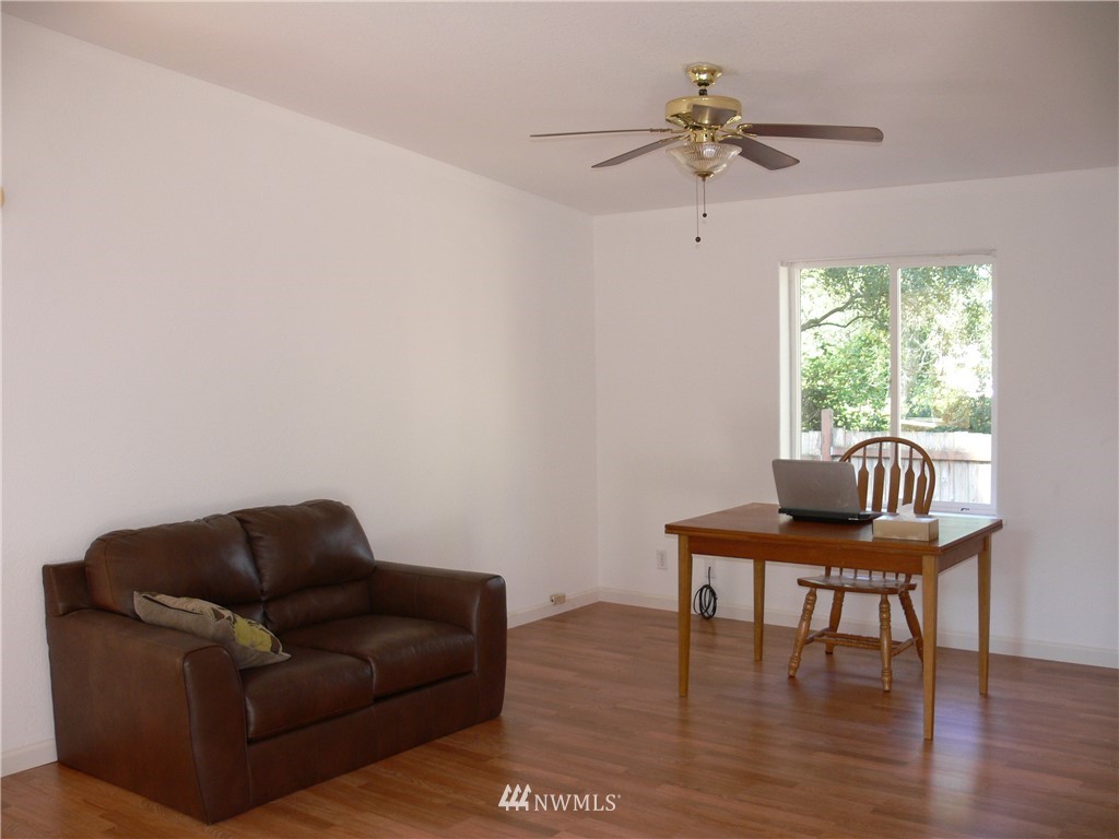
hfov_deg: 52.6
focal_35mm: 35
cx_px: 560
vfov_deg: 40.7
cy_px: 420
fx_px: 1131
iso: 100
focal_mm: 7.4
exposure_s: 1/30
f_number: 2.8
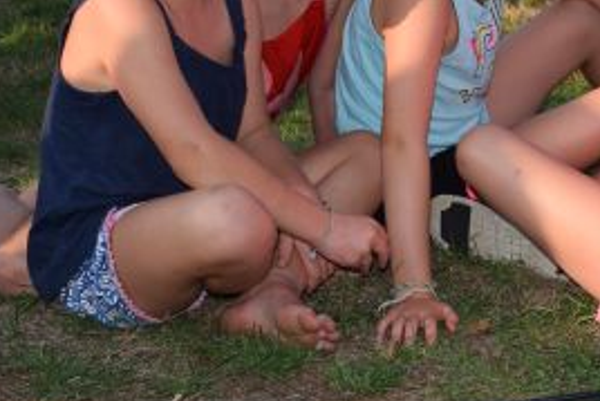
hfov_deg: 23.2
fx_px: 1434
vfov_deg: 15.5
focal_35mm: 86
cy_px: -25
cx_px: 495
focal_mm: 24
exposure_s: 1/200
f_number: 8
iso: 100
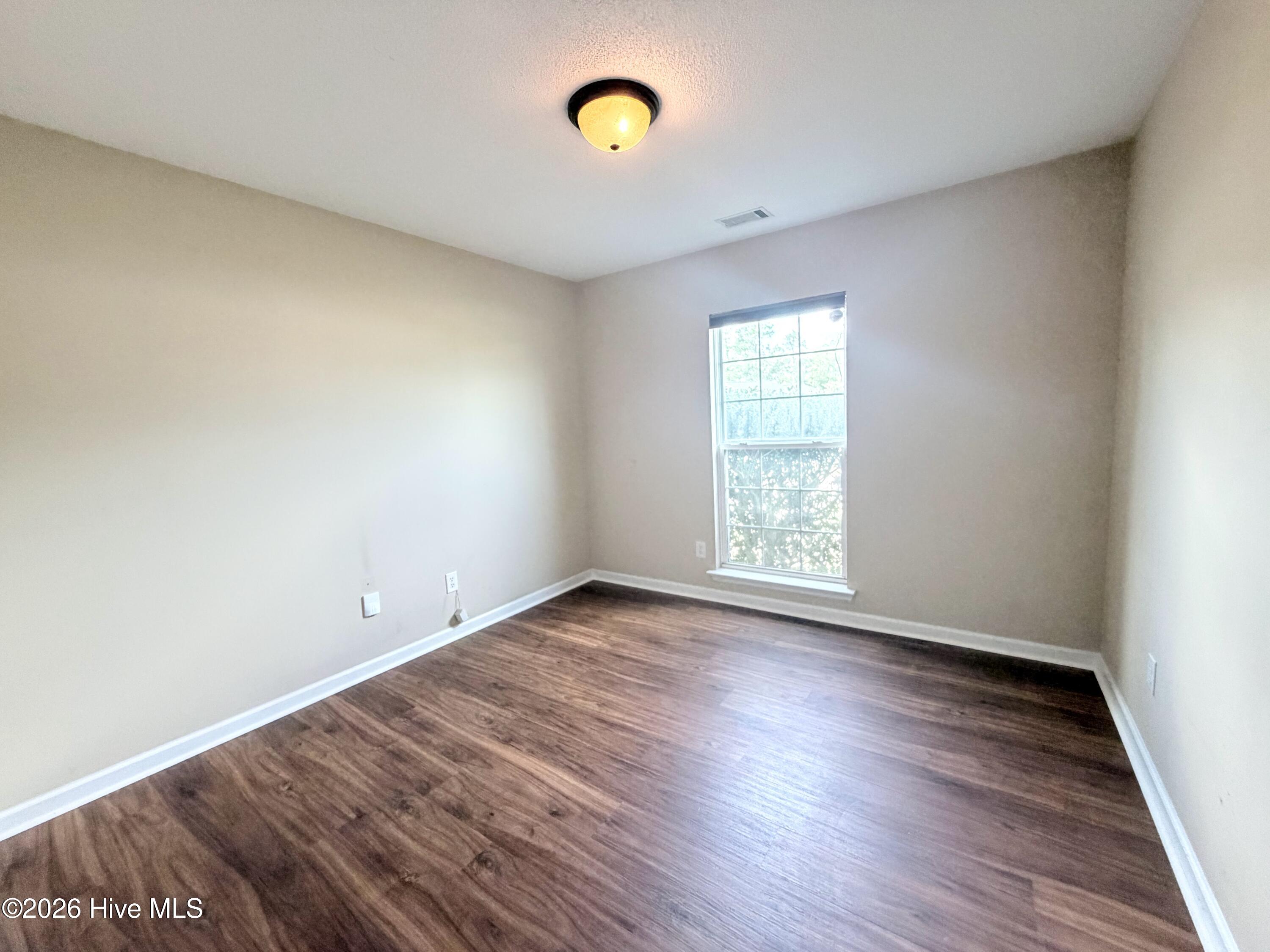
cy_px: 476
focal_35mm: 14
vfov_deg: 85.7
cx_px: 635
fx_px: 514
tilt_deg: -6.4
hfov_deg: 102.1
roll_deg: +2.7
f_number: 2.2
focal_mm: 2.22
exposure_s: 1/60
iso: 320
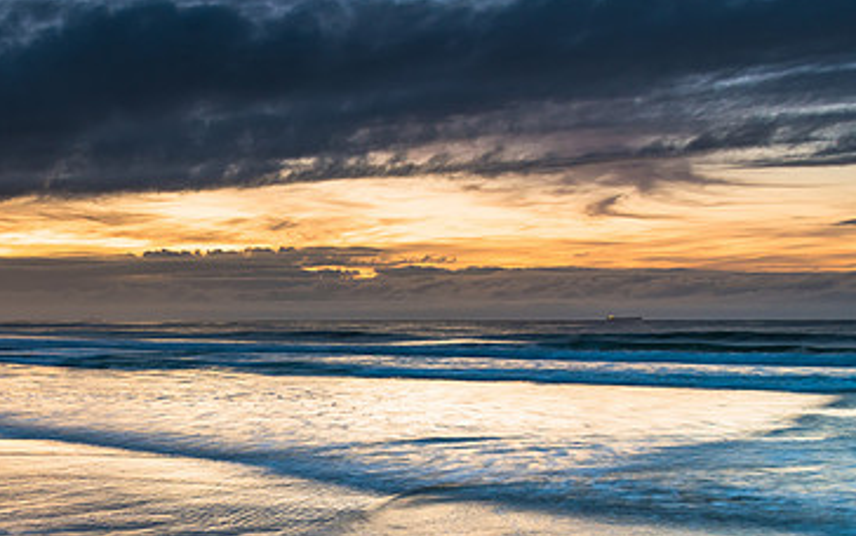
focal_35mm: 52
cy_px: 424
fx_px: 1214
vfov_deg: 24.5
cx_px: 186
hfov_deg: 37.6
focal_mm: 32
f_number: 7.1
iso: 400
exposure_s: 1
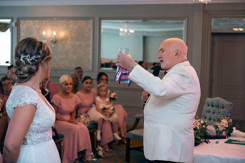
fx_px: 476
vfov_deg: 19.5
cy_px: 82
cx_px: 122
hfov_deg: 28.8
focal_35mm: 70
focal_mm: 70
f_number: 3.5
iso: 640
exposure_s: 1/160
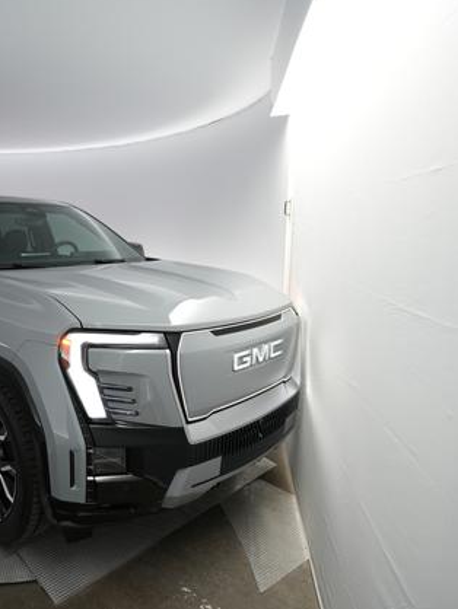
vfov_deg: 69.4
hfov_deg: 49.0
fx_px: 441
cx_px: 45
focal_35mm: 25
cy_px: 300
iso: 1000
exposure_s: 1/160
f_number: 2.8
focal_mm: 17
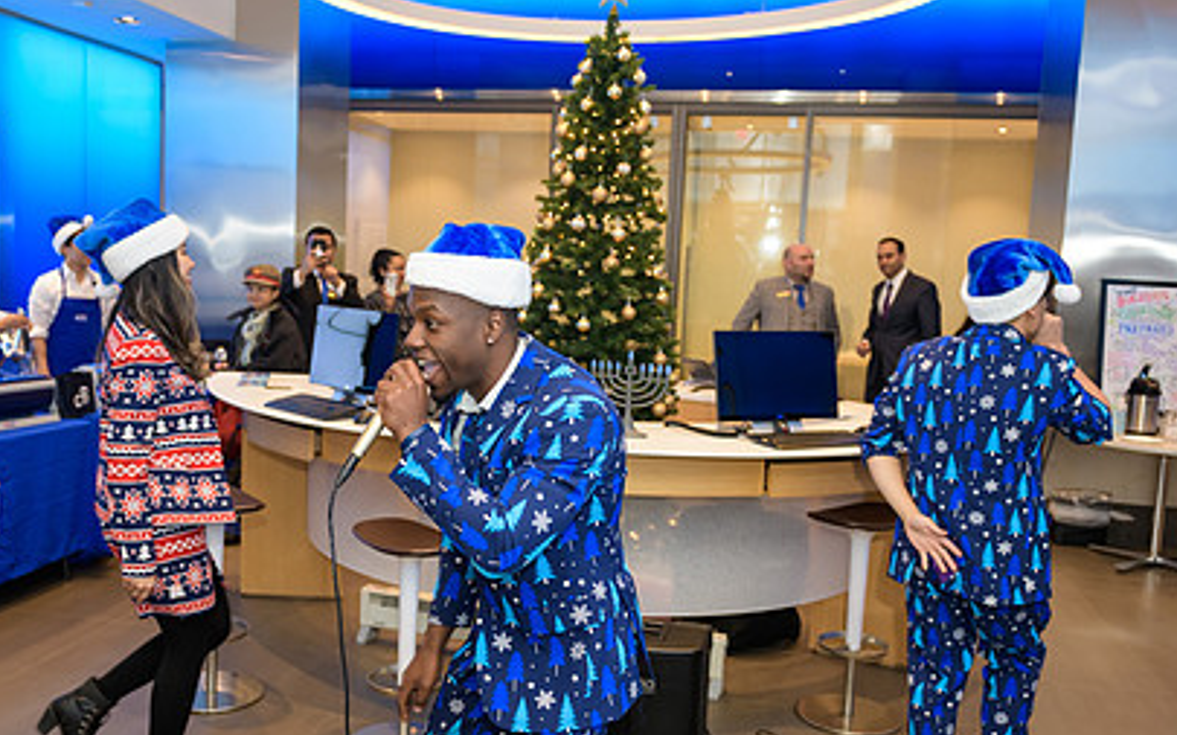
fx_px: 1123
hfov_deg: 55.1
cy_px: 394
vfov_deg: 36.3
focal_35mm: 35
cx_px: 509
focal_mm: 24
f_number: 3.2
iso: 400
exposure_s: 1/125
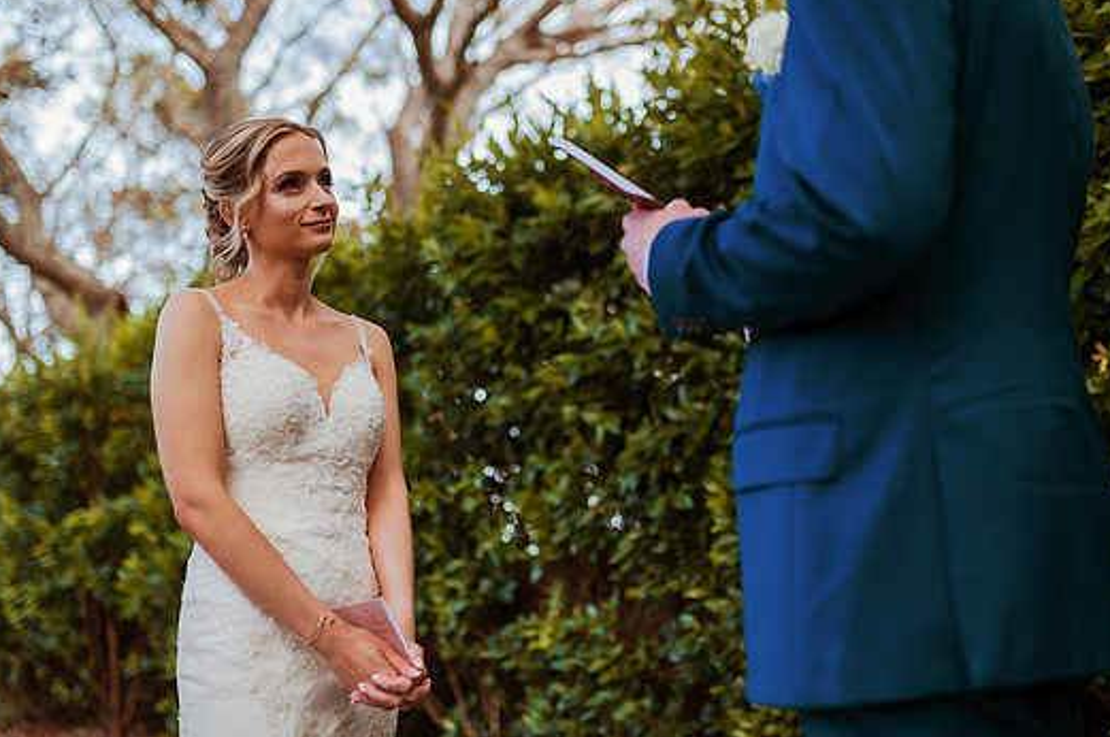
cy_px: 330
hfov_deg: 49.6
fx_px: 1201
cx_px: 526
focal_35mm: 39
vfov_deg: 34.1
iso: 320
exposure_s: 1/1250
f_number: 1.8
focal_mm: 35
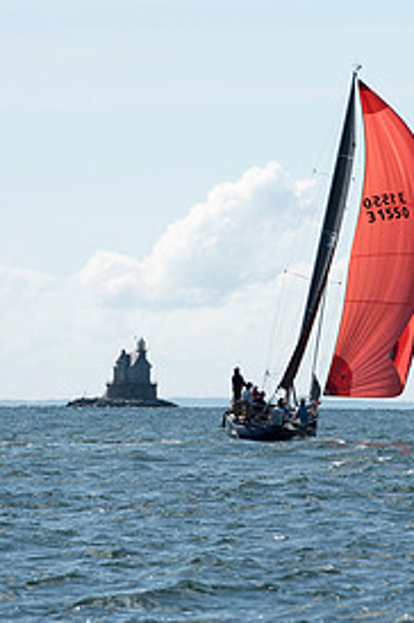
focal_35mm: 329
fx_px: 5689
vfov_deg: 6.3
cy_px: 293
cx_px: 273
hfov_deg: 4.2
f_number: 9
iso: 250
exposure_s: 1/1250
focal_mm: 200
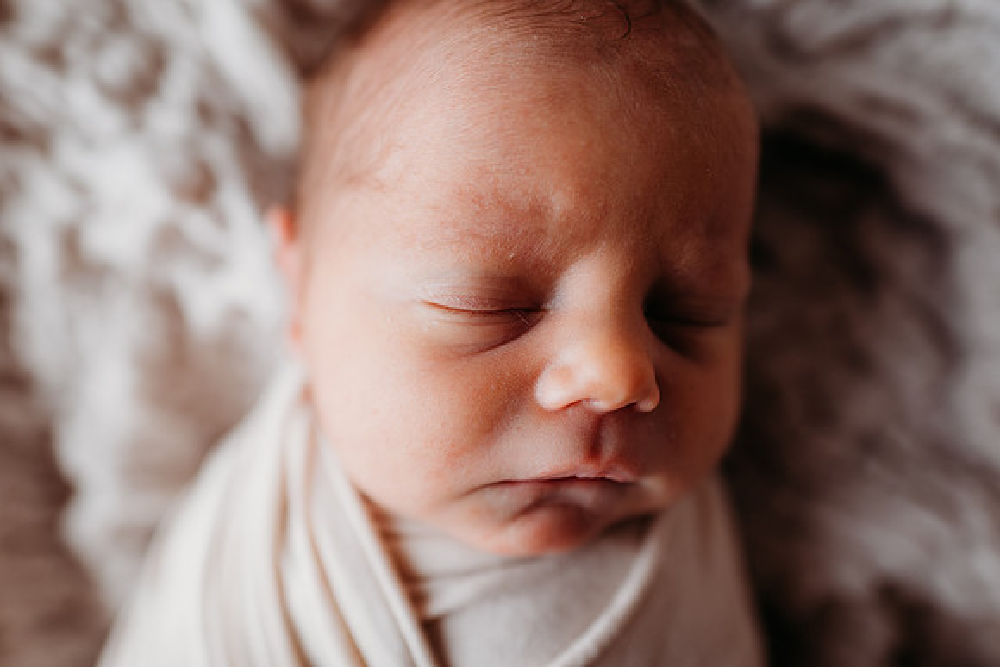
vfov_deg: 53.2
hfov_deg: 73.7
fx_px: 667
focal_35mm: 24
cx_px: 500
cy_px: 334
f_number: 2.2
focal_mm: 24
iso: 80
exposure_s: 1/200
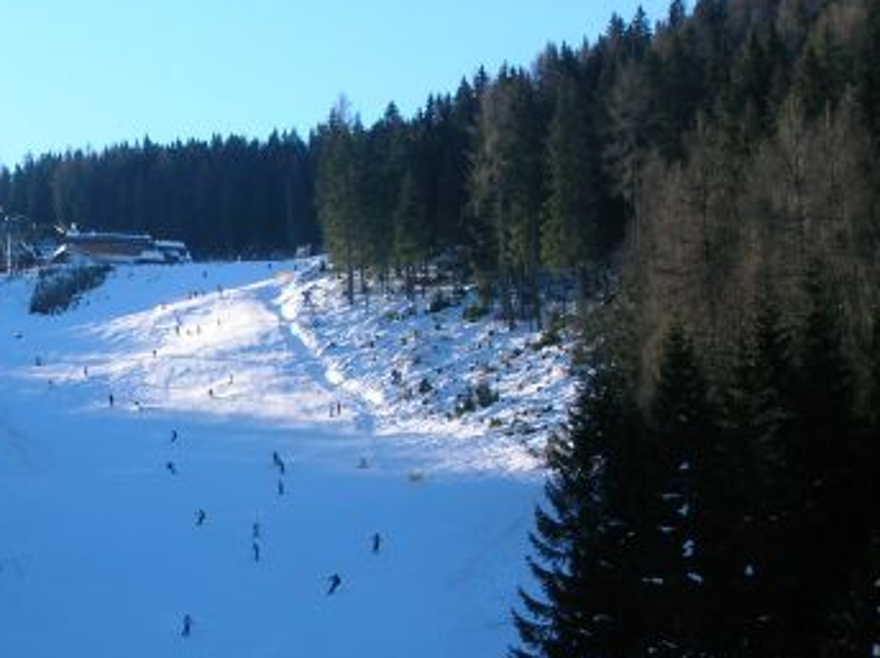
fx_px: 2742
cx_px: 90
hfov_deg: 18.0
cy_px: 467
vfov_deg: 13.6
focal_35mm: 108
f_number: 5.9
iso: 50
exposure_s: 1/145
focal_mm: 9.7
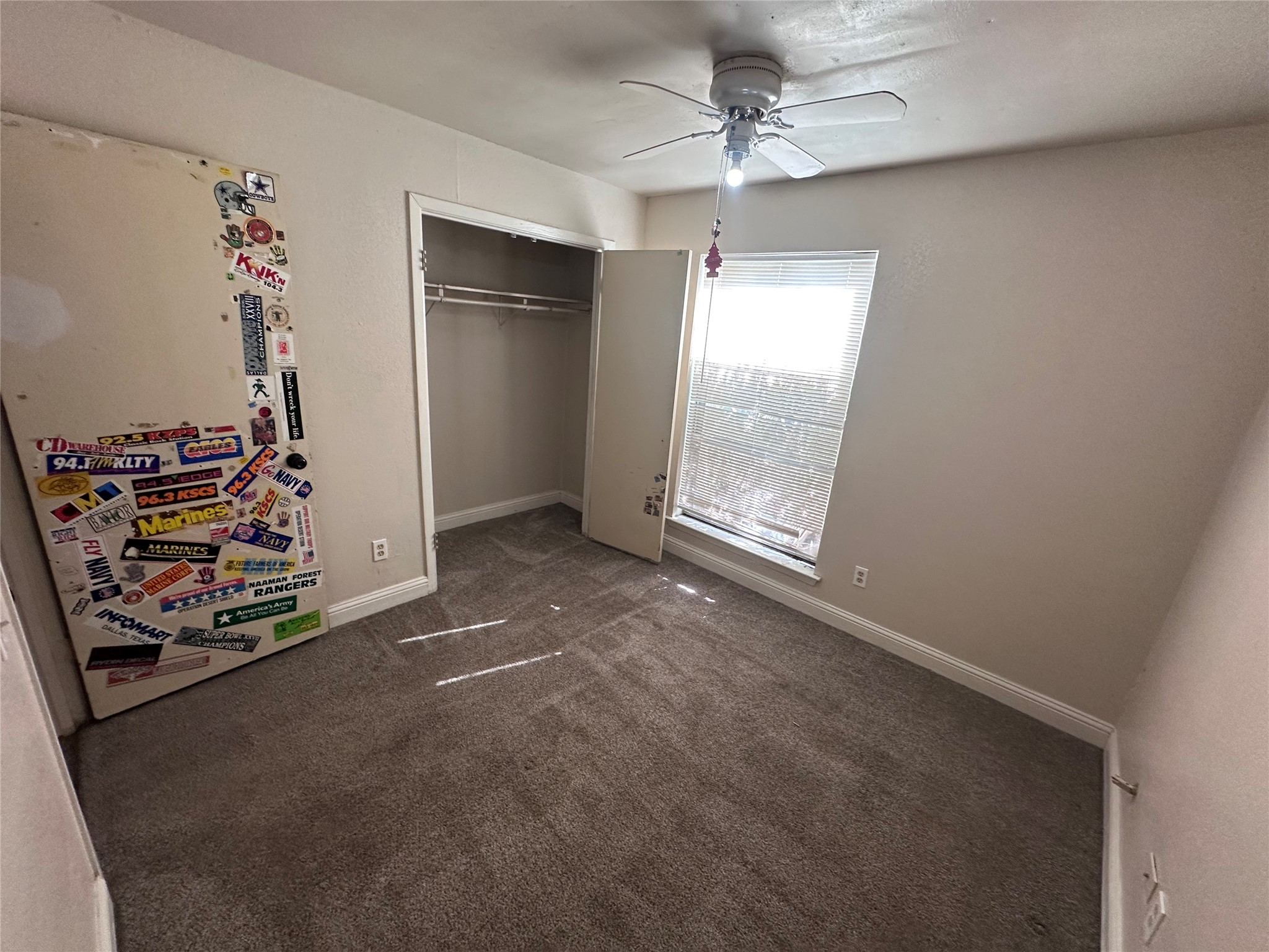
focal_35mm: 14
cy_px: 476
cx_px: 634
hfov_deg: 102.1
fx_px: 513
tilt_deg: -15.4
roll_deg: -3.8
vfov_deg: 85.7
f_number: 2.2
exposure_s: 1/99
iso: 160
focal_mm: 2.22
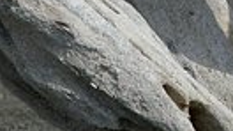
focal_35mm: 1222
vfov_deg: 1.0
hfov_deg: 1.8
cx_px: 251
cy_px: -72
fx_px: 7544
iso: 200
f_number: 10
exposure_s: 1/500
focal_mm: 200
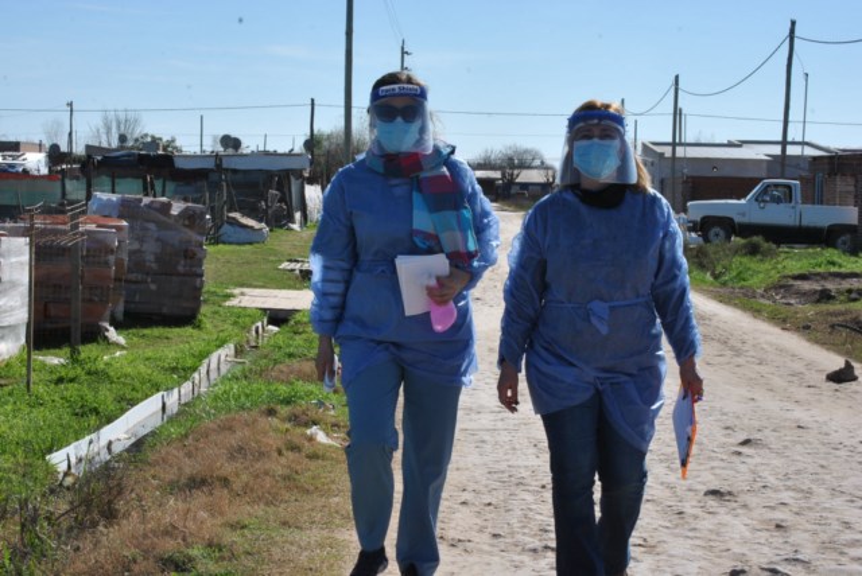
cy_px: 288
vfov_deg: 16.6
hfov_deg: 24.6
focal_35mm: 82
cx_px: 431
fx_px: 1977
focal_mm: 55
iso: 200
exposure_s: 1/160
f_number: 20
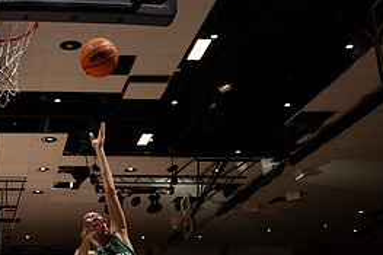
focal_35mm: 65
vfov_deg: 20.0
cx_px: 36
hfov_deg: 29.6
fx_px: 691
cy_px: 274
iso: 80
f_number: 5
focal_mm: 24
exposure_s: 1/100
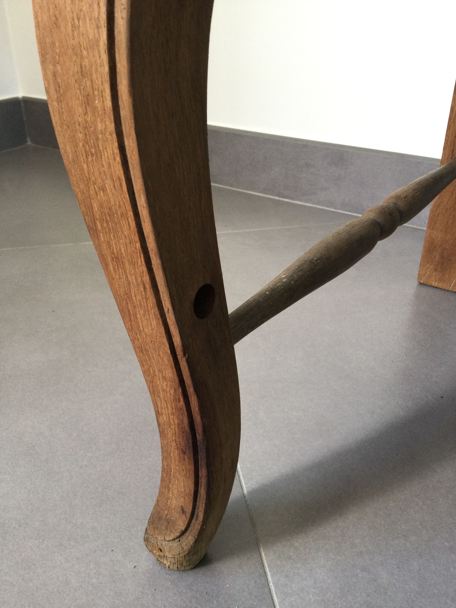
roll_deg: +0.8
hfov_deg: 45.4
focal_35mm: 31
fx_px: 544
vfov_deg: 58.4
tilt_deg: -29.4
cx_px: 228
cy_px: 304
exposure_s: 1/33
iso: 80
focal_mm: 3.3
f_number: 2.4
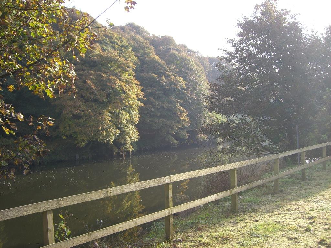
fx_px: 363
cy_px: 124
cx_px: 166
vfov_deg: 37.7
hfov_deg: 49.0
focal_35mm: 38
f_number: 2.7
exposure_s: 1/200
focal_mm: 6.2
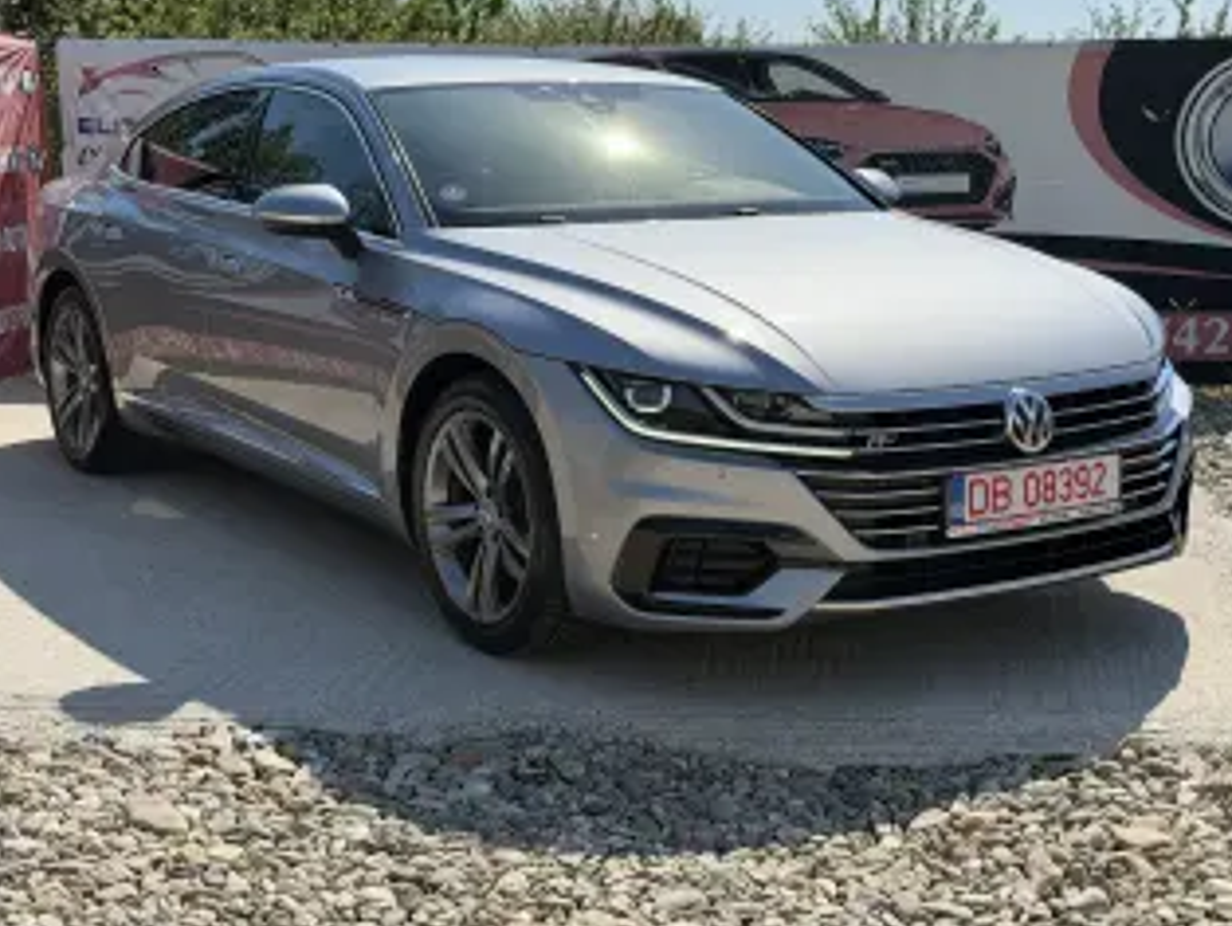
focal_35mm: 55
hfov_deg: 34.9
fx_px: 1959
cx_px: 655
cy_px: 436
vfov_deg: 26.6
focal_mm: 6.76
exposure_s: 1/7874
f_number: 1.78
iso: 100
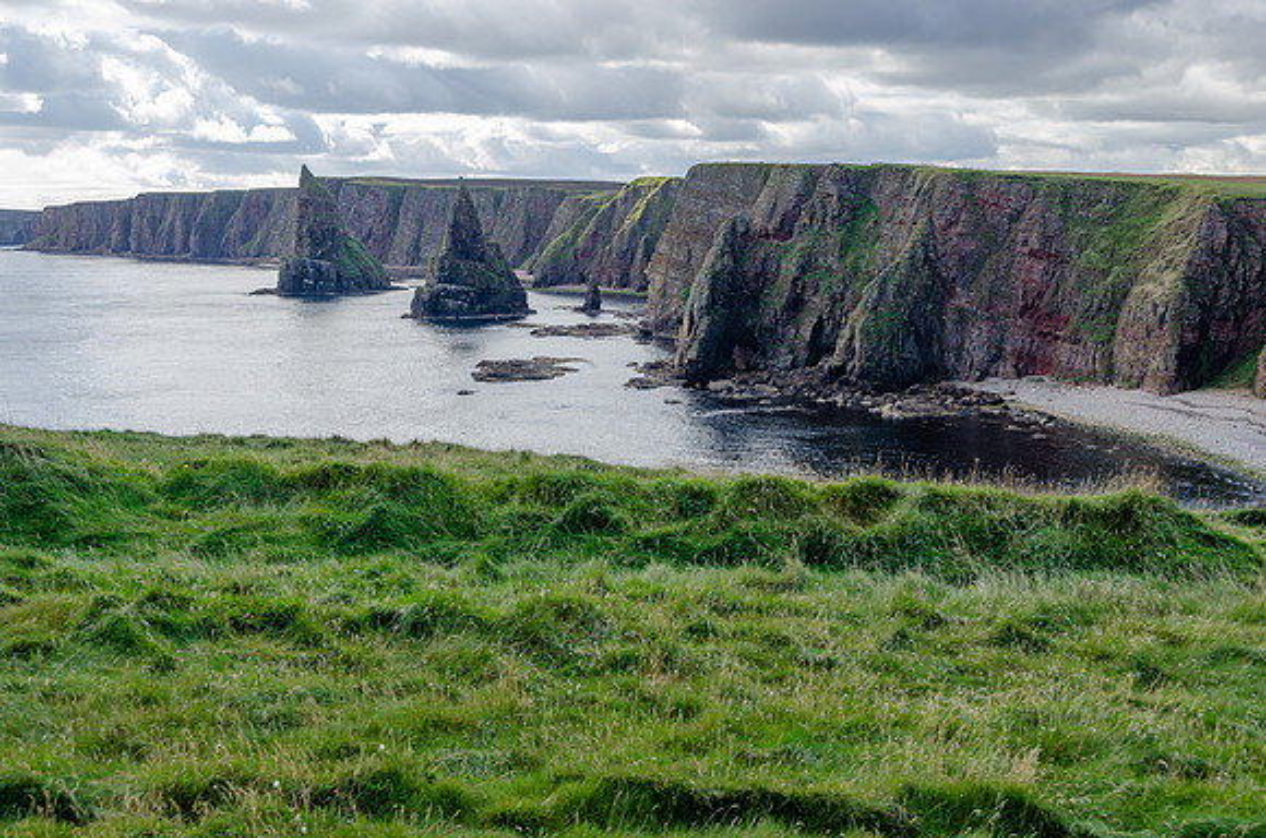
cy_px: 419
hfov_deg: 41.2
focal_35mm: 48
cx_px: 633
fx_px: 1684
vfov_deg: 27.9
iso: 100
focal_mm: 32
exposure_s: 1/100
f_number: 8
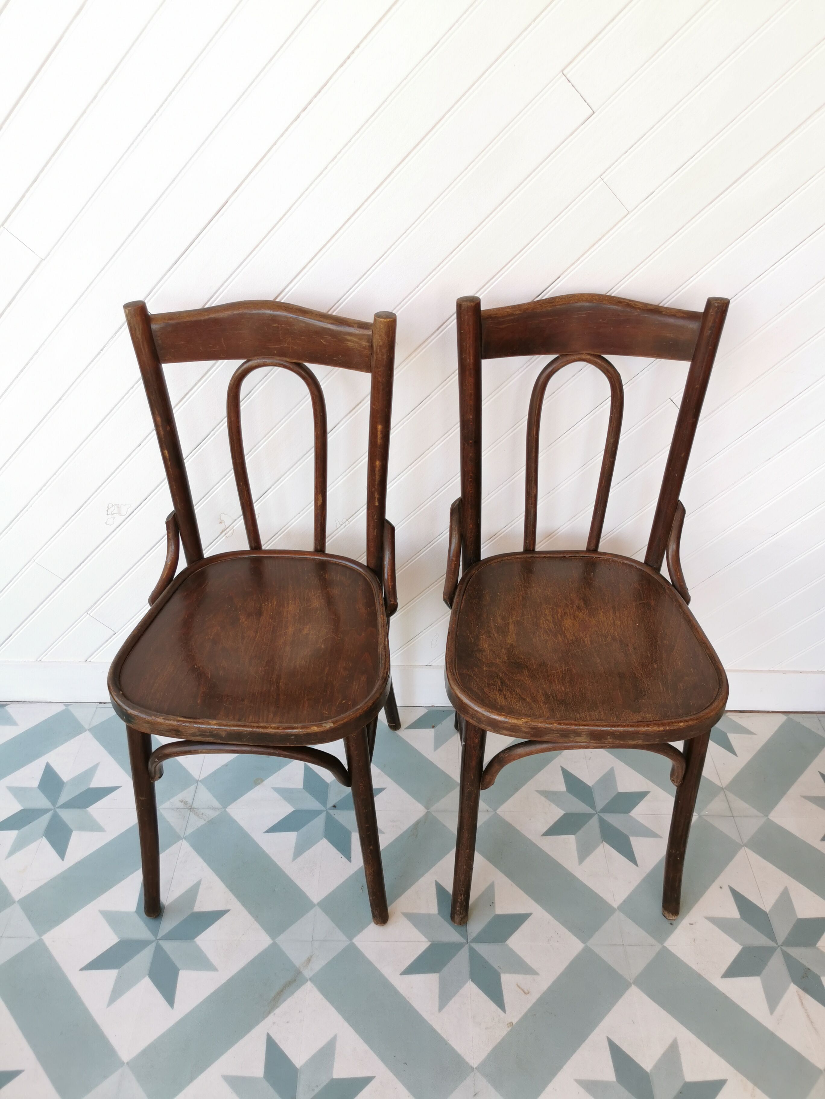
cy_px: 550
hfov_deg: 51.4
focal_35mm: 27
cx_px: 412
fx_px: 858
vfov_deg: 65.3
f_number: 1.6
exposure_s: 1/125
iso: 50
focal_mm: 5.56
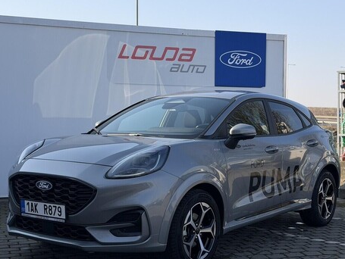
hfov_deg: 33.2
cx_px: 171
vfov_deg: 25.3
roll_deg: +0.1
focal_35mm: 58
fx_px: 579
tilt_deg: -1.2
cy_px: 137
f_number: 1.78
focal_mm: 6.76
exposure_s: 1/2577
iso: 64
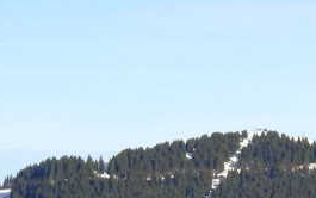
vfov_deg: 2.8
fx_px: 4024
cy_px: 336
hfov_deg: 4.5
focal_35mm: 467
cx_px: 271
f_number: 5.6
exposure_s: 1/250
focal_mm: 24.99
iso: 80
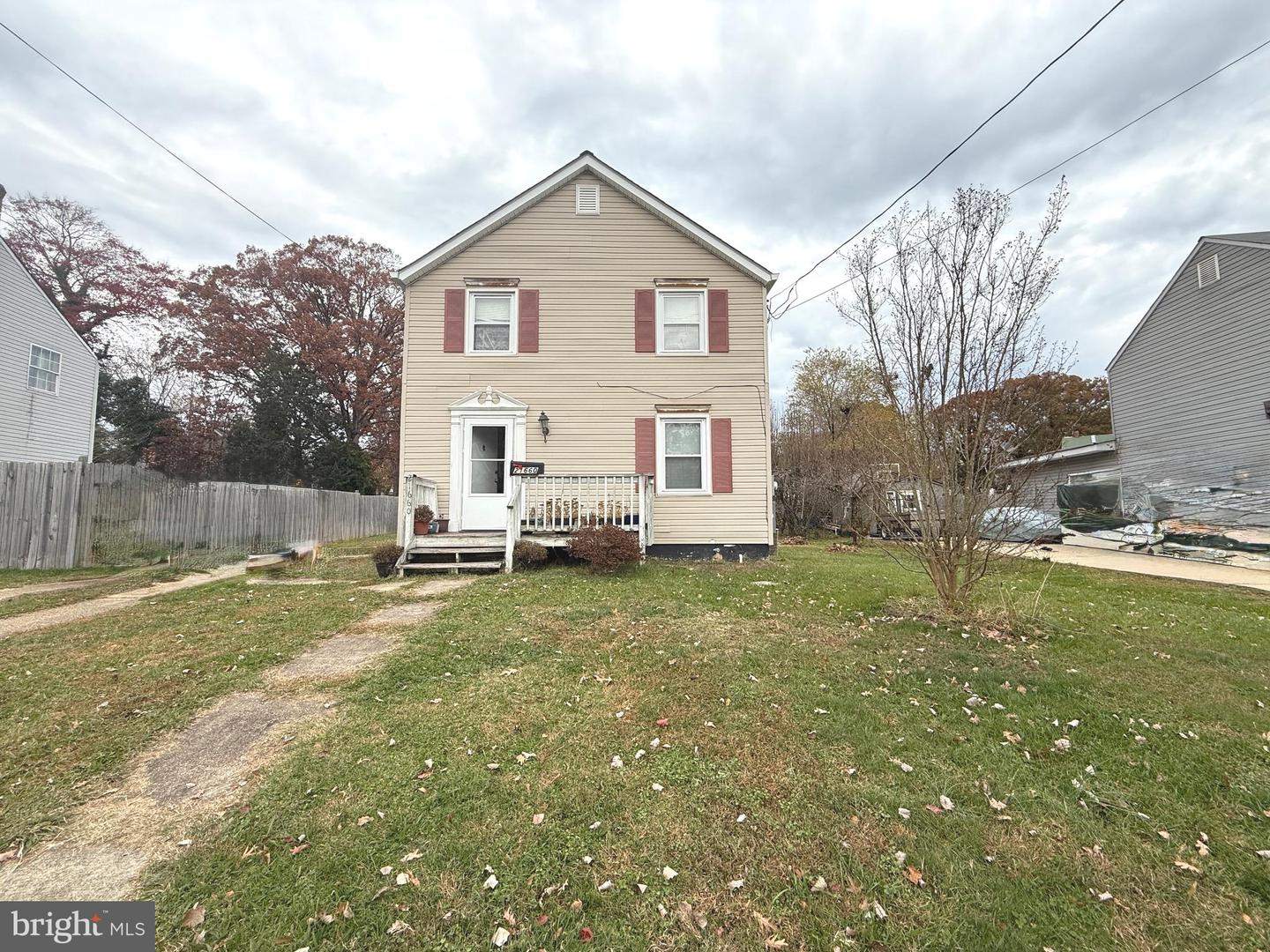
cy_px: 476
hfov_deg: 102.1
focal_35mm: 14
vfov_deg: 85.7
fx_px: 514
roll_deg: +0.7
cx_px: 635
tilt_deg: +5.1
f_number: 2.2
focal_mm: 2.22
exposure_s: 1/664
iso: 50
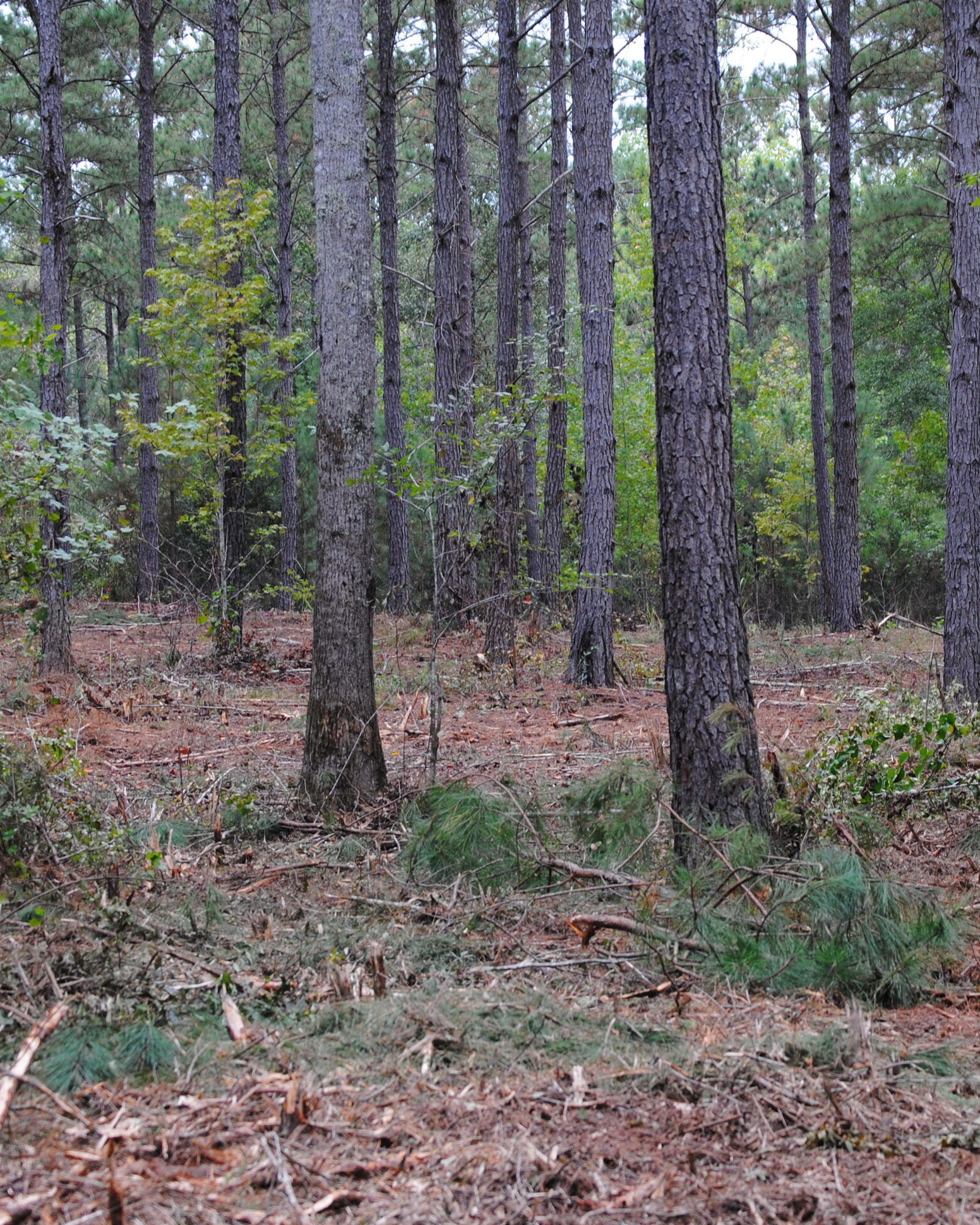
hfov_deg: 12.6
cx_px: 624
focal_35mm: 123
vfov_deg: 15.7
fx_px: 4450
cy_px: 612
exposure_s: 1/80
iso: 200
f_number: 4.5
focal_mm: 55
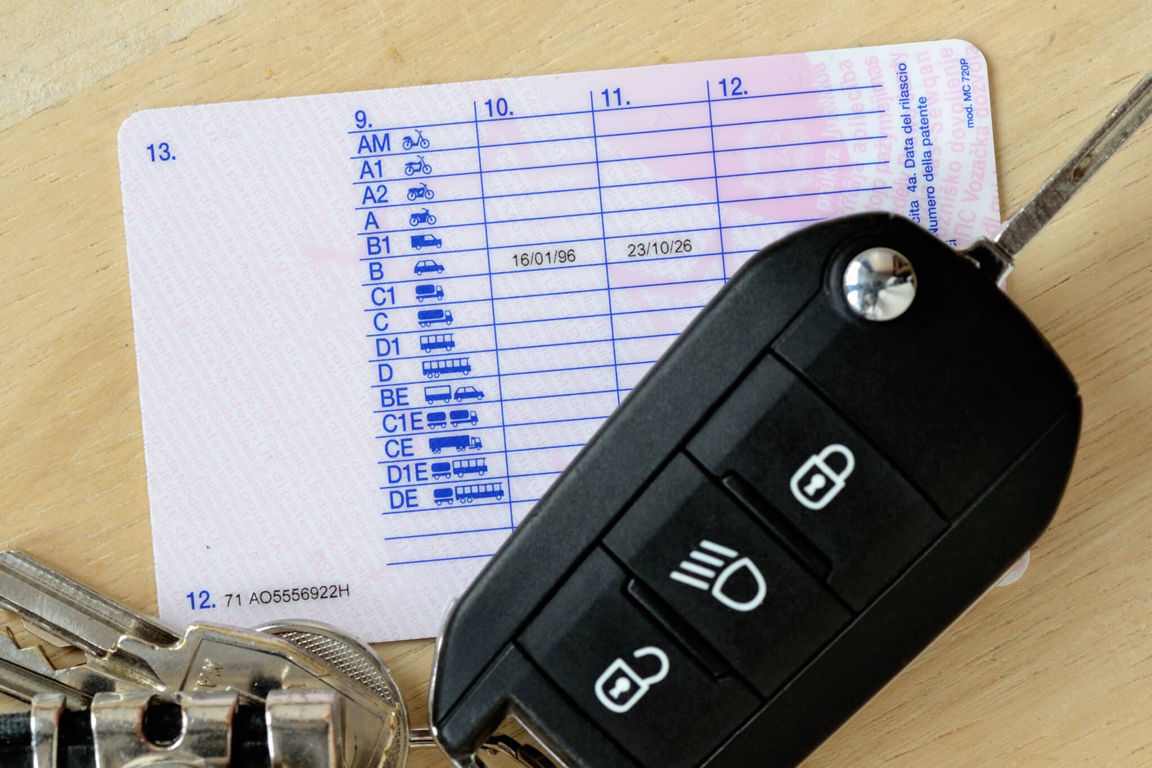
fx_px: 4319
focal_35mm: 135
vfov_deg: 10.2
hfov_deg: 15.2
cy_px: 384
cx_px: 576
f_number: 11
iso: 100
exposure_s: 1/1.6
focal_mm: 90
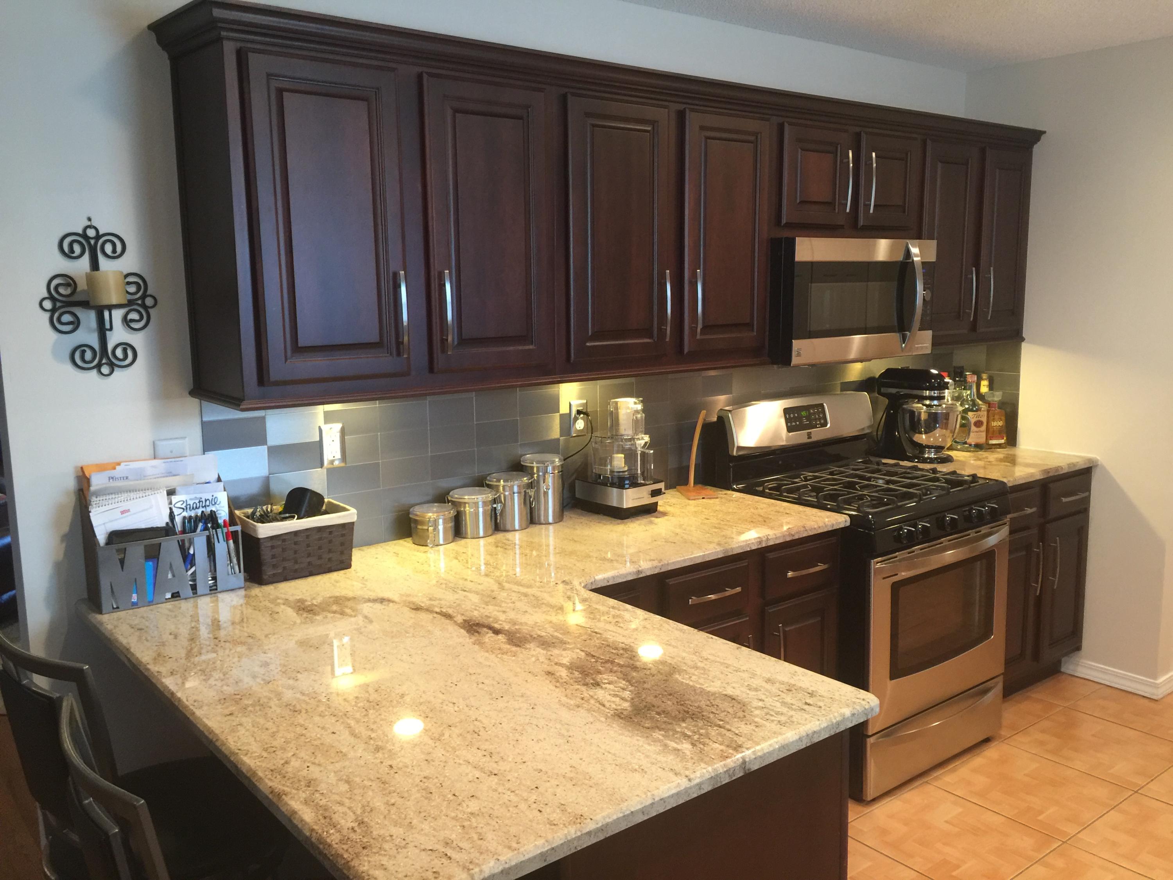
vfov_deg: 48.2
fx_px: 983
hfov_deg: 61.7
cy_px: 440
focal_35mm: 29
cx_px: 586
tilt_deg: -7.2
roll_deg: +0.2
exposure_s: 1/15
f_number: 2.2
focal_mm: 4.15
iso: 80
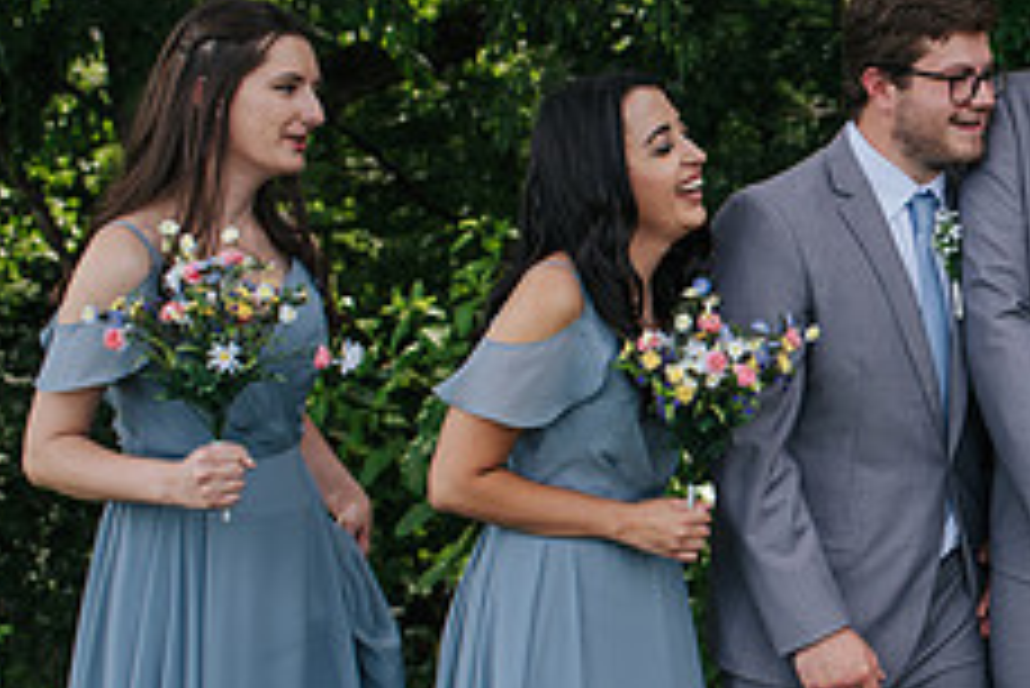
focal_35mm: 95
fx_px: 2720
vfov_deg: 14.4
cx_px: 1147
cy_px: 470
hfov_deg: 20.4
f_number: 3.2
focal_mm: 35
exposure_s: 1/400
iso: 125
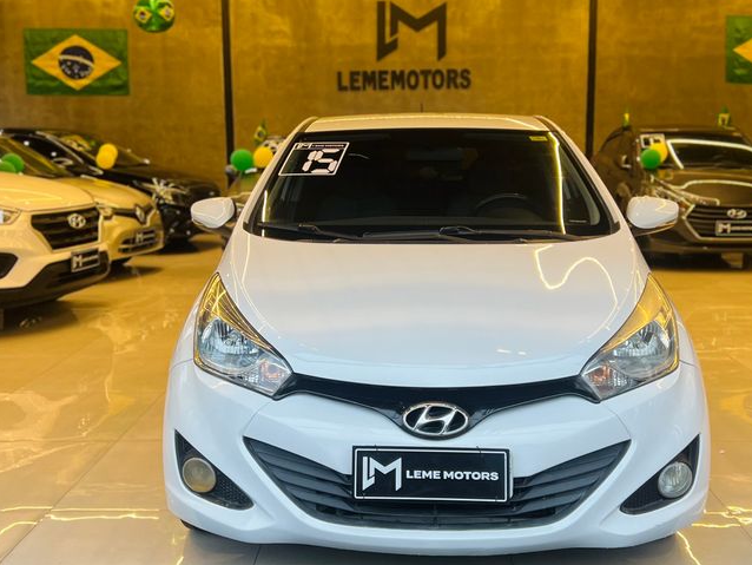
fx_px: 717
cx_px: 416
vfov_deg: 42.9
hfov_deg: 55.2
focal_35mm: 33
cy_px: 264
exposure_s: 1/60
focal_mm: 5.7
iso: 80
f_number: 1.5
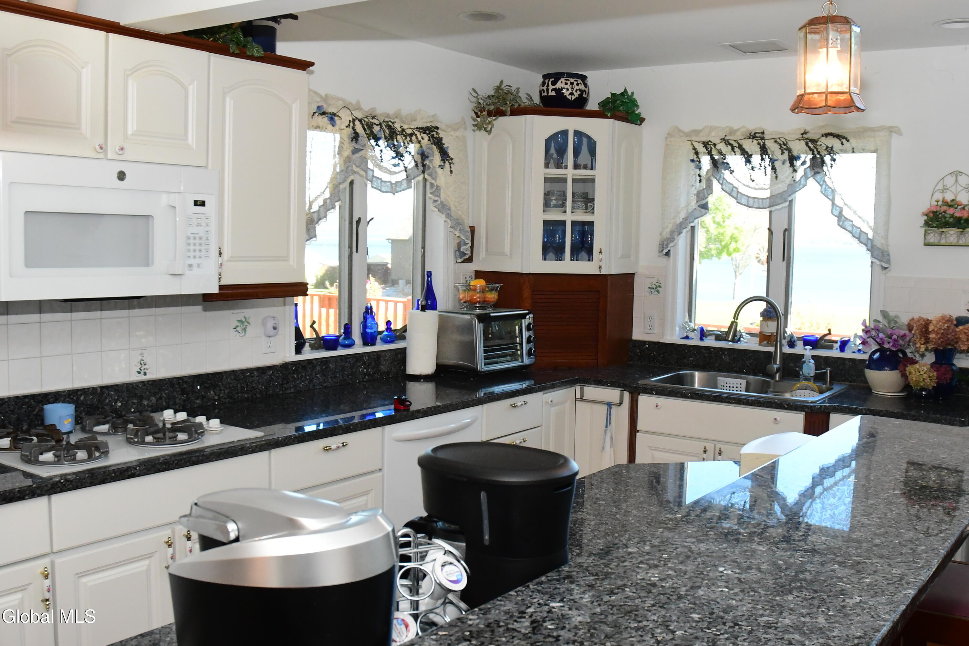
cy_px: 323
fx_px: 969
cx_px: 484
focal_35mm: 36
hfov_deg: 53.1
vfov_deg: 36.9
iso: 2000
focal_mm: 18
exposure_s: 1/160
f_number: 6.3
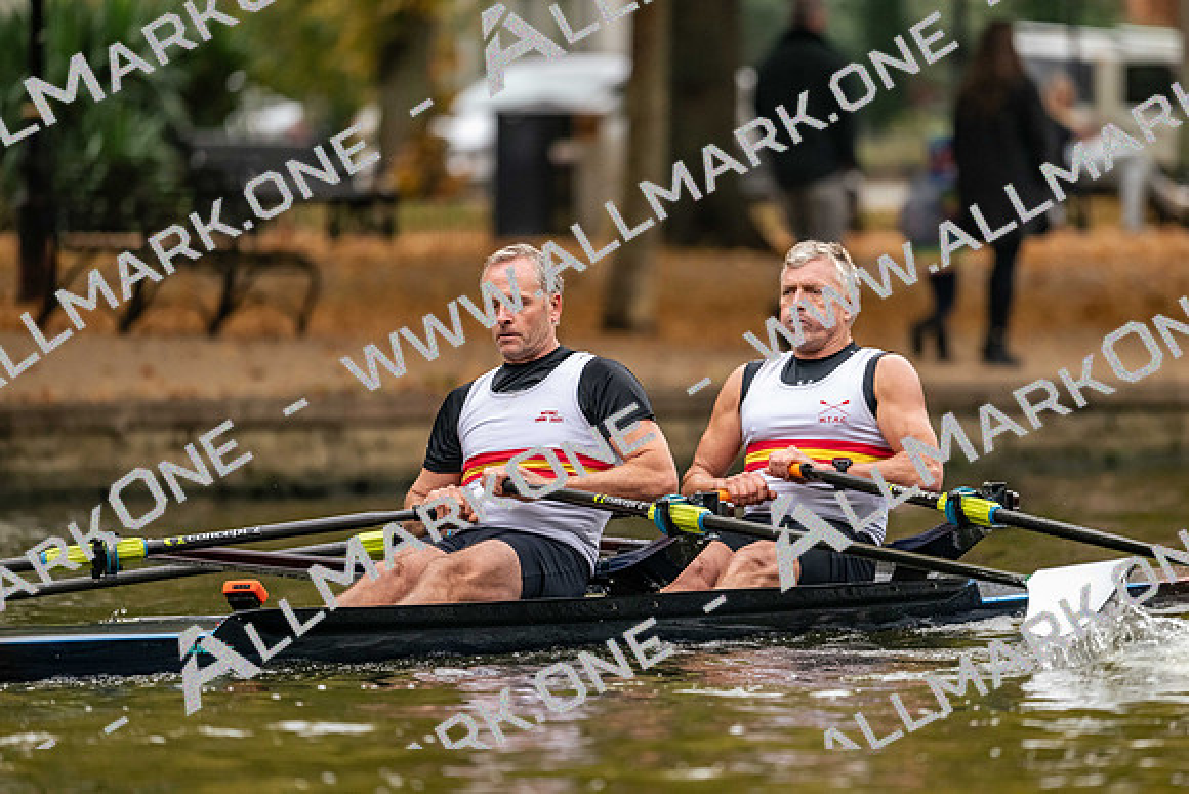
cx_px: 594
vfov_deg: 3.4
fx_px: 13214
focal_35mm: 400
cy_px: 397
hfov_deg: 5.2
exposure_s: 1/2500
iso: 2800
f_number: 4.5
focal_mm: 400
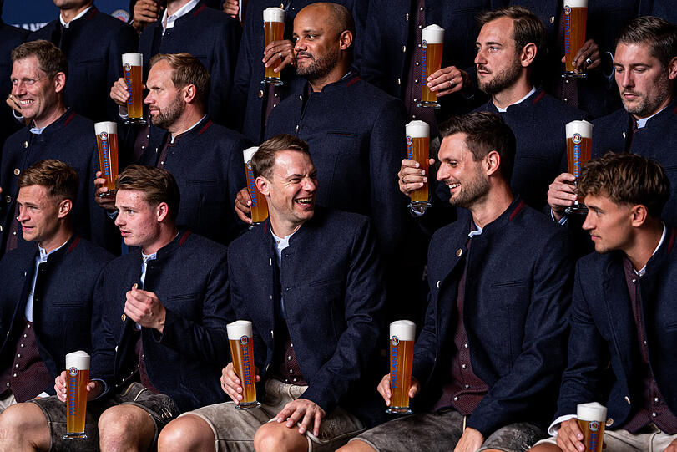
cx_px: 338
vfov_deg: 13.2
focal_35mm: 104
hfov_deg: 19.6
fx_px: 1956
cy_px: 226
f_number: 4
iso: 640
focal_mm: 104
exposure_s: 1/250
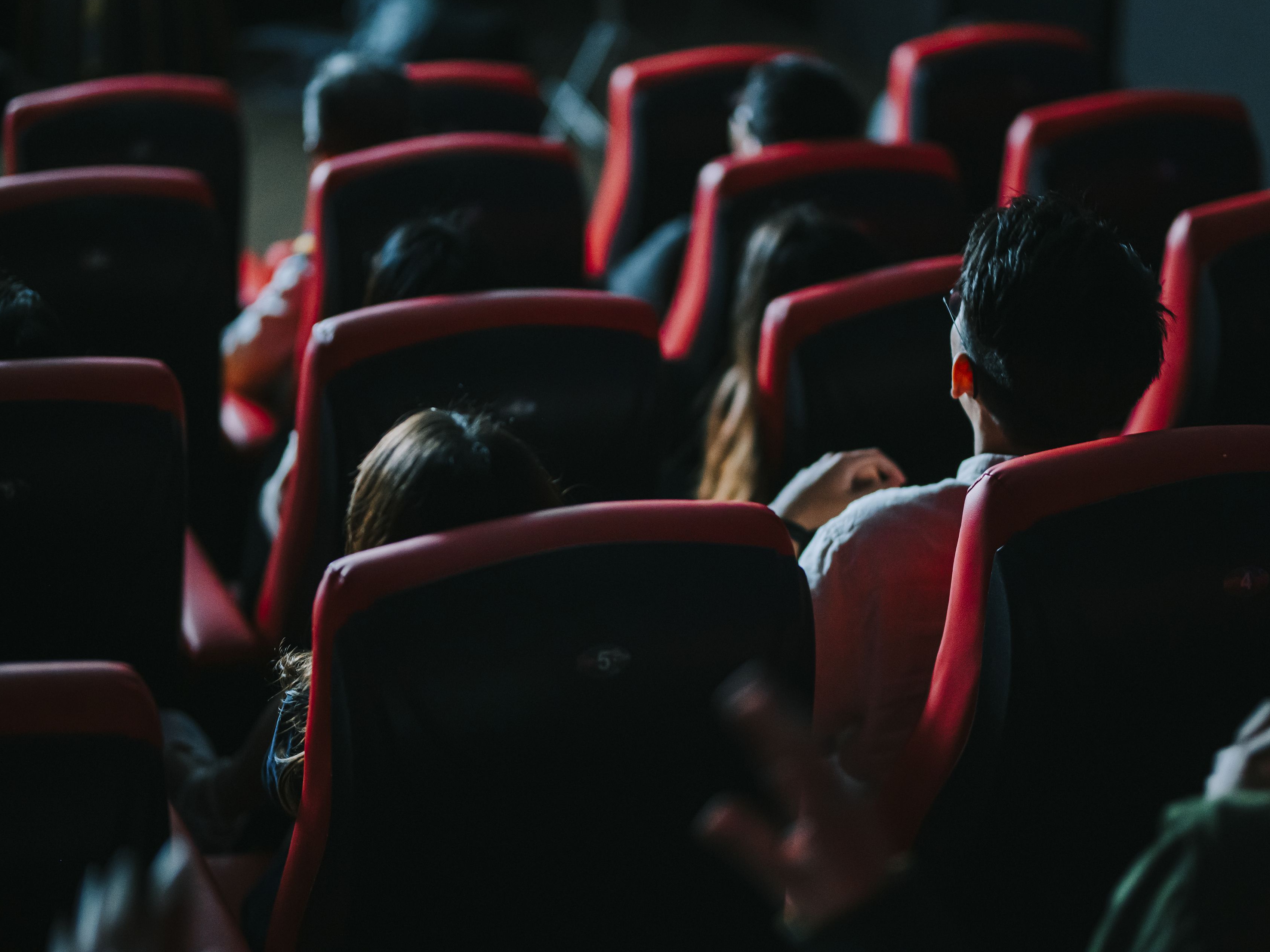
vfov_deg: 15.9
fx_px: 3412
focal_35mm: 93
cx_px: 667
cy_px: 472
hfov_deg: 21.1
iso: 4000
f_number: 1.4
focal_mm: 85
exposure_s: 1/125
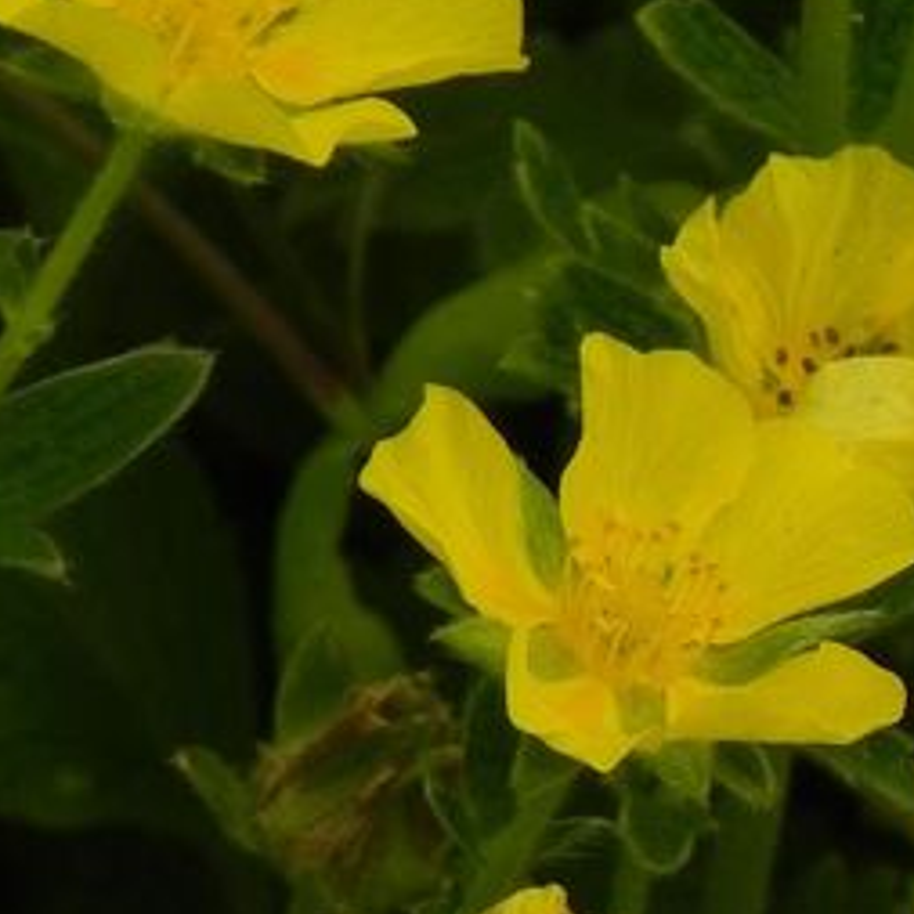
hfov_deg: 2.2
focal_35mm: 812
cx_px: 415
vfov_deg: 2.2
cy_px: 470
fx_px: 24257
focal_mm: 51.8
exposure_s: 1/1000
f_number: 5
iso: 160
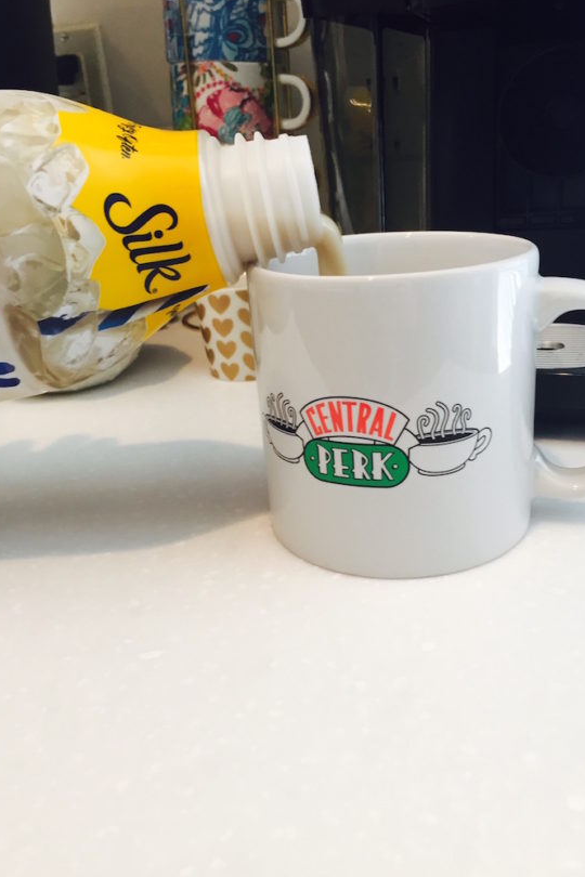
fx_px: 756
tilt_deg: -19.9
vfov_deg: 60.3
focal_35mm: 31
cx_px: 310
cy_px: 428
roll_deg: +4.3
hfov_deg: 42.3
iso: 64
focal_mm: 4.15
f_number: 2.2
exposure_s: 1/30
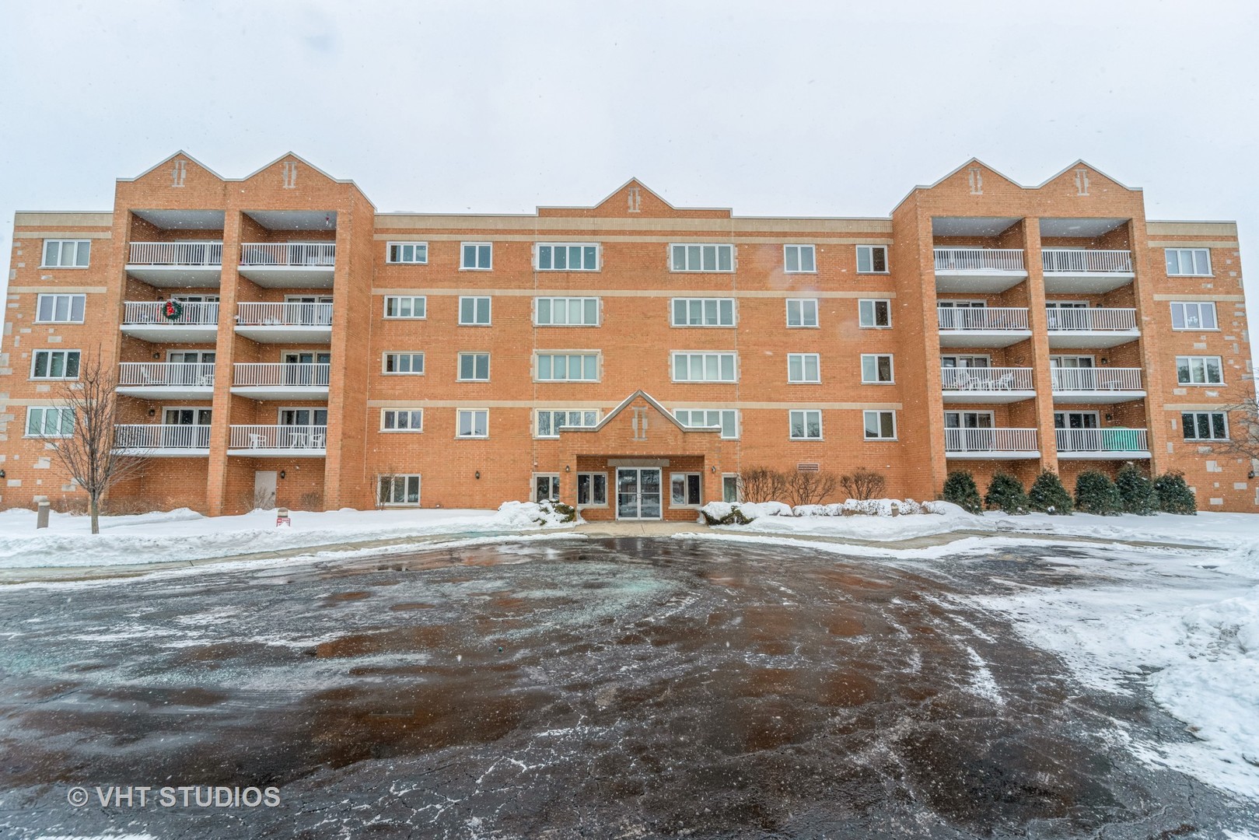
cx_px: 630
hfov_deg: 104.2
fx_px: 490
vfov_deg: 81.2
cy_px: 420
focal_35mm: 14
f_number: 8
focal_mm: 14
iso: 400
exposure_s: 1/200
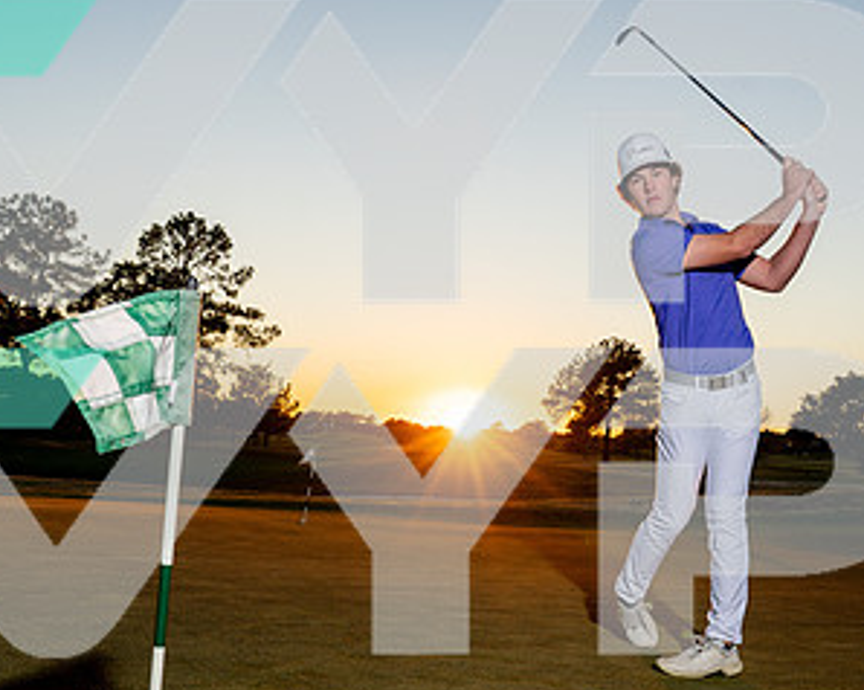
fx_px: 1150
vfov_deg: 32.8
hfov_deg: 40.7
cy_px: 518
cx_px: 564
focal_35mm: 45
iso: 160
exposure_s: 1/250
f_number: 7.1
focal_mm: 24
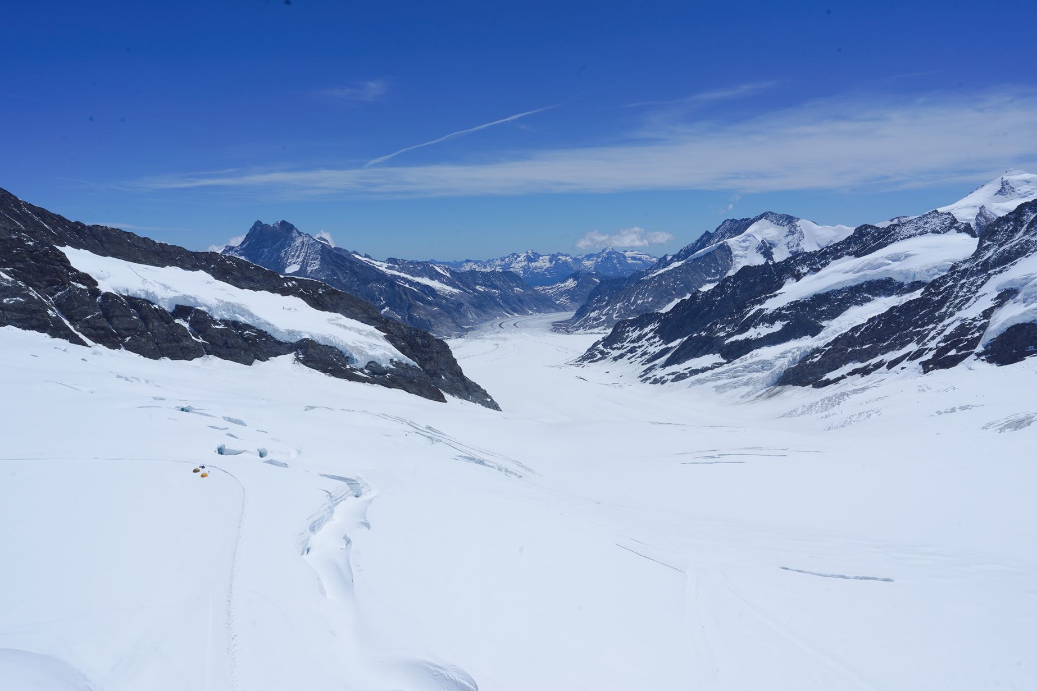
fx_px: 749
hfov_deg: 69.4
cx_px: 537
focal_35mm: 26
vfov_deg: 49.6
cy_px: 354
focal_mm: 24
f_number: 20
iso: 100
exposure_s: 1/250
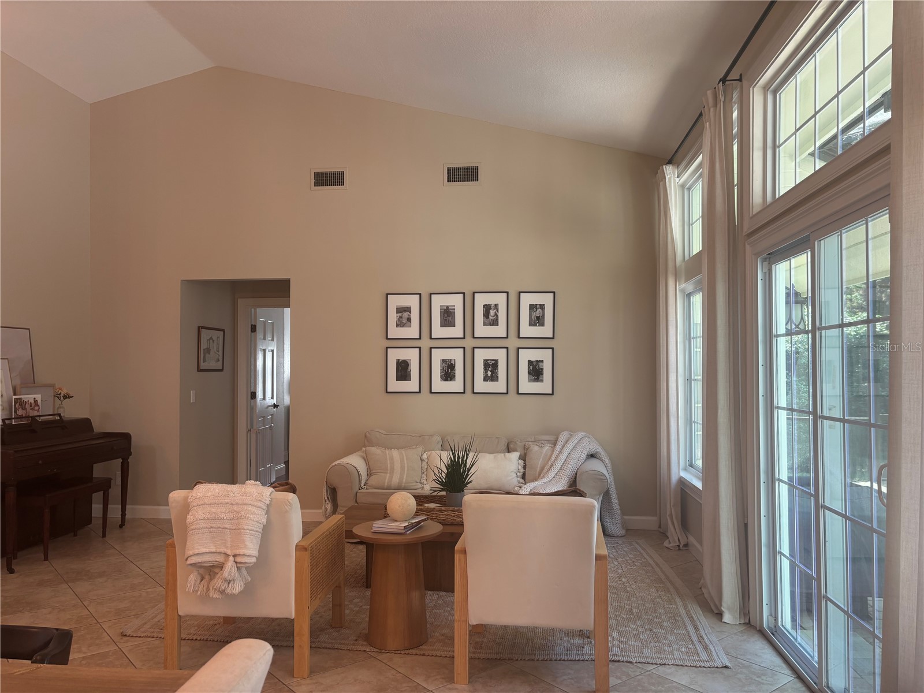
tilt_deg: +1.4
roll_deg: +0.4
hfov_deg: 67.3
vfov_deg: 53.1
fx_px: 694
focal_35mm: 26
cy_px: 346
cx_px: 462
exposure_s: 1/60
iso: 80
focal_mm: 5.96
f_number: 1.6
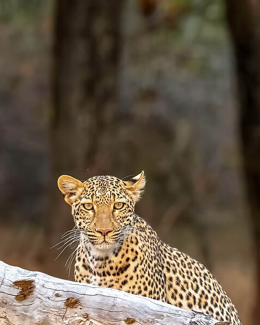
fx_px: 5222
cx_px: 114
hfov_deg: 2.9
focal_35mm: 543
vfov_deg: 3.6
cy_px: 355
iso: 3200
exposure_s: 1/1600
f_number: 3.5
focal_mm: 145
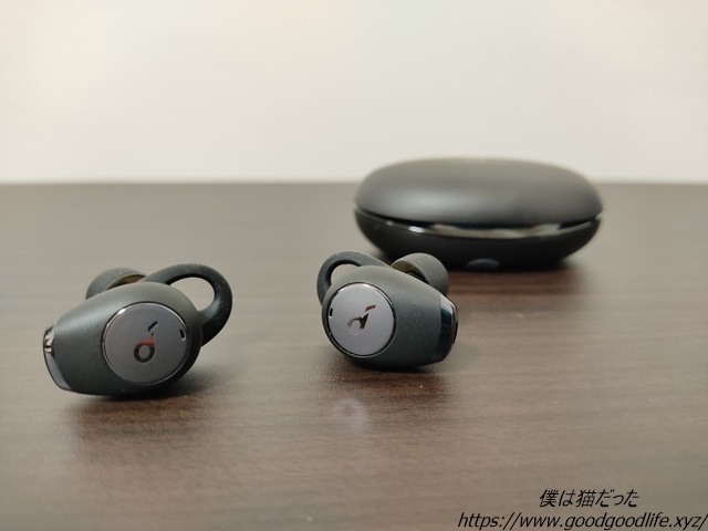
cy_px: 266
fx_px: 532
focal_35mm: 26
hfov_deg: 67.3
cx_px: 354
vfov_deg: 53.1
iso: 600
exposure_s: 1/25
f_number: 1.79
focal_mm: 4.74
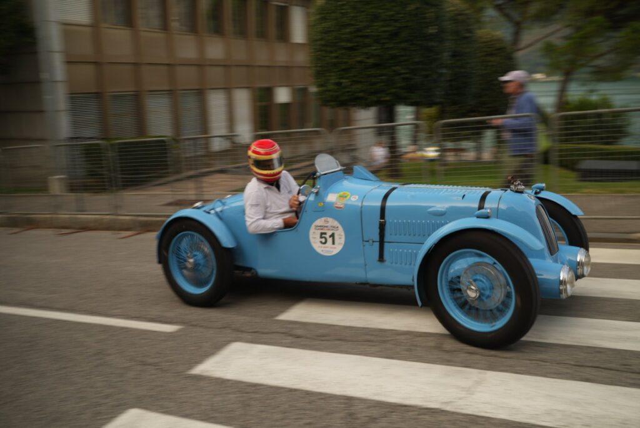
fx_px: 623
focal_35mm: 35
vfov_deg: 37.9
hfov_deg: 54.4
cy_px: 214
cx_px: 320
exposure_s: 1/100
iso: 250
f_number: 4
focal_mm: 35
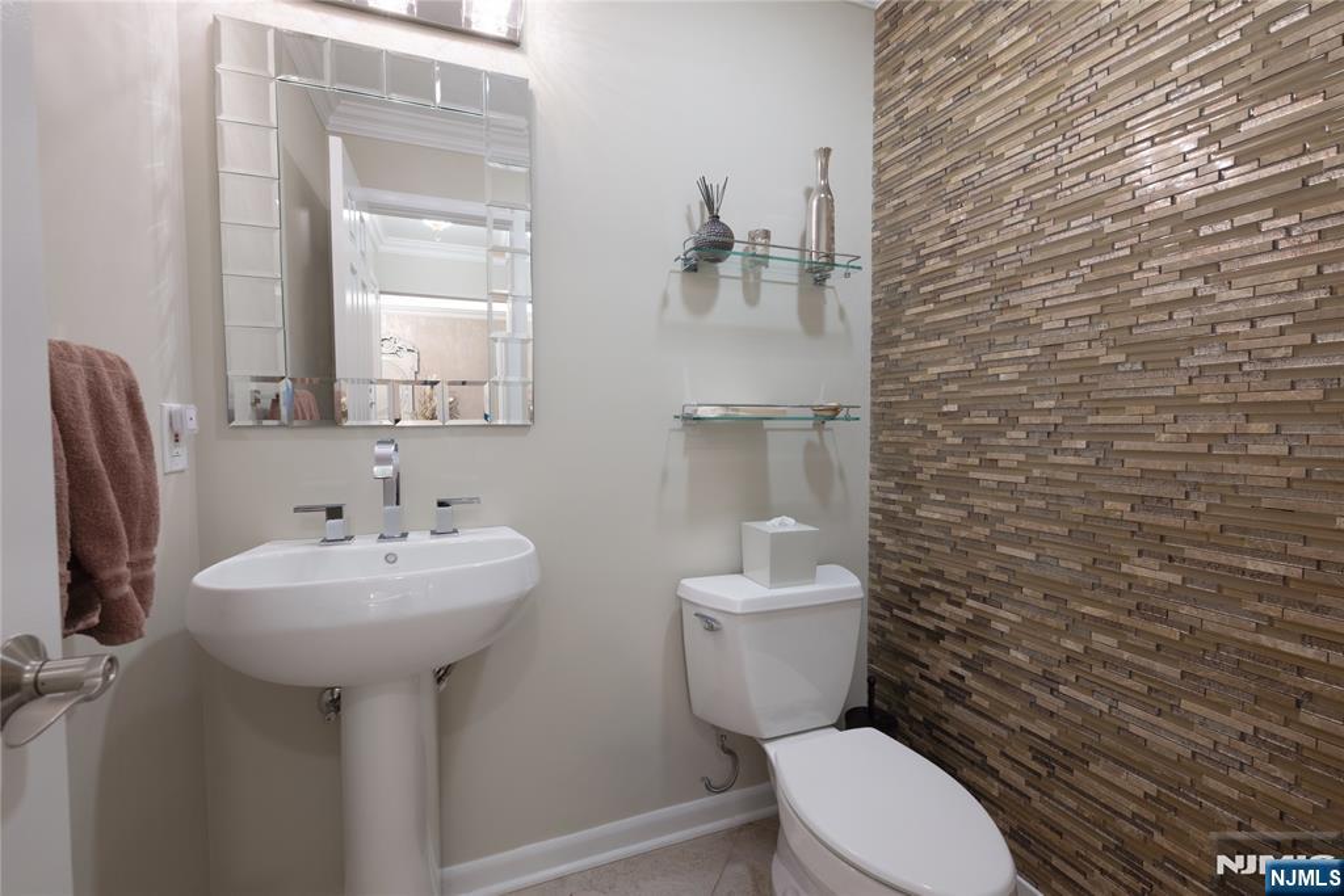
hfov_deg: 98.5
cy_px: 448
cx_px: 672
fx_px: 579
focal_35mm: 16
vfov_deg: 75.5
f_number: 8
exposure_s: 1/3
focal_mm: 15.5
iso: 400
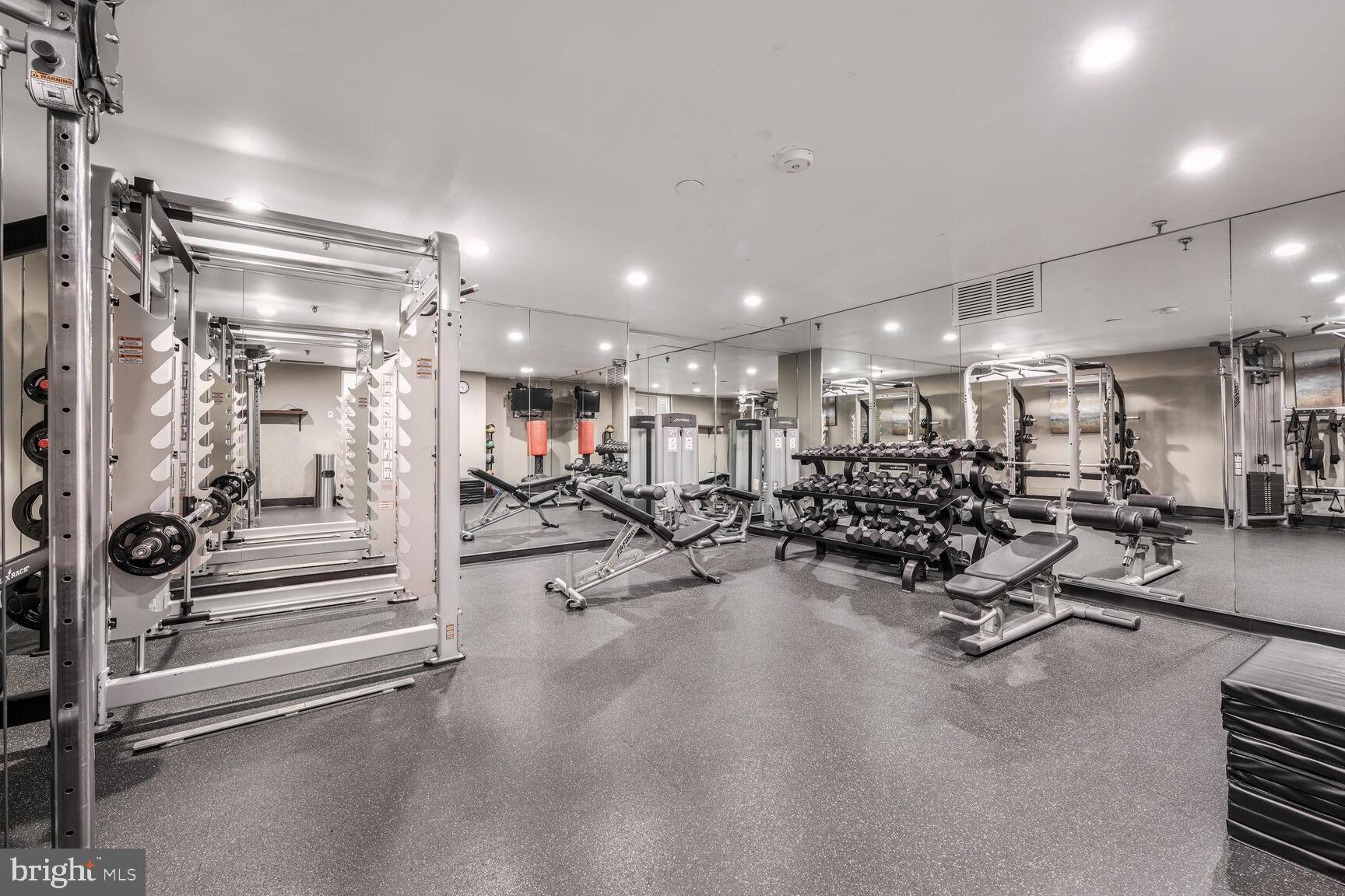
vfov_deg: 81.2
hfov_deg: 104.3
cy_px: 448
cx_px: 672
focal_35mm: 14
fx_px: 523
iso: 400
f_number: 8
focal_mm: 14
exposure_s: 3
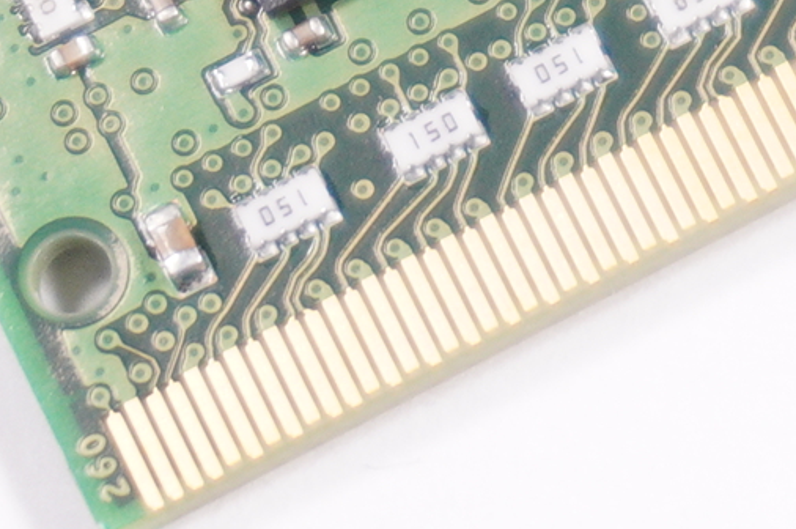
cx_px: 1161
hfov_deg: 4.6
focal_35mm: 446
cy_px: -704
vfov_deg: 3.0
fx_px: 9849
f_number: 5.6
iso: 400
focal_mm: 50
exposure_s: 1/125
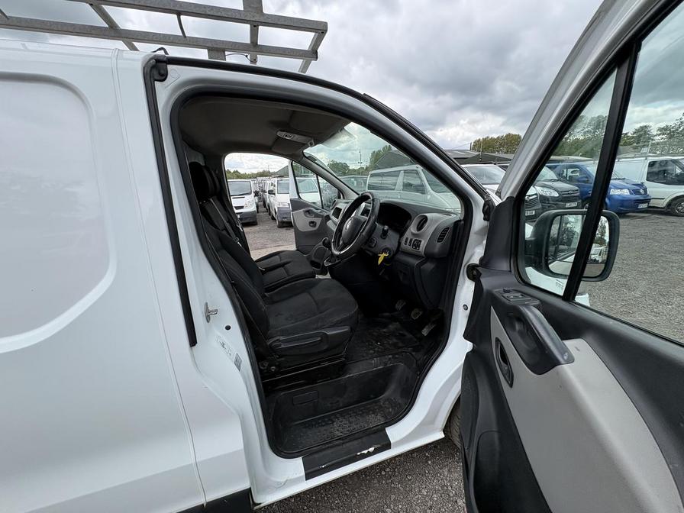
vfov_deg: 85.7
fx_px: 277
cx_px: 342
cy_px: 256
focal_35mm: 14
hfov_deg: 102.1
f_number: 2.2
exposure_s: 1/428
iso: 64
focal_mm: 2.22
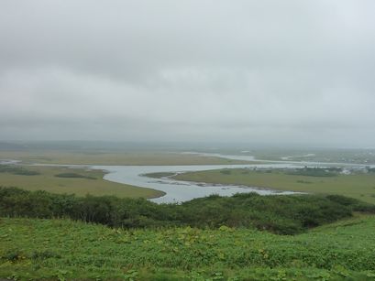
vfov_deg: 31.5
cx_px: 188
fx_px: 498
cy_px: 140
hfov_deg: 41.2
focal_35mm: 46
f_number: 4.5
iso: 160
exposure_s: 1/640
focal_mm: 4.5
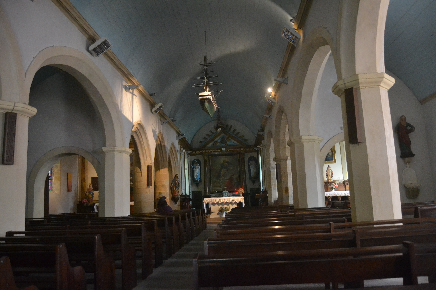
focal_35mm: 27
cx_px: 218
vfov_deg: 47.9
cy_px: 145
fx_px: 327
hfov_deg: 67.4
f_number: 3.5
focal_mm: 18
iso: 3200
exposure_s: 1/60
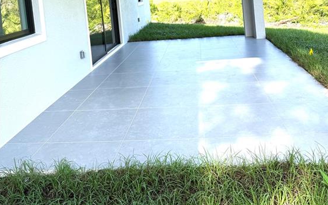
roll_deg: +5.3
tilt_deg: -0.6
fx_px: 313
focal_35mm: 35
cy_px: 3
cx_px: 168
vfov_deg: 33.4
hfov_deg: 55.3
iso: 100
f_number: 1.78
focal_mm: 6.76
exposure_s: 1/1770
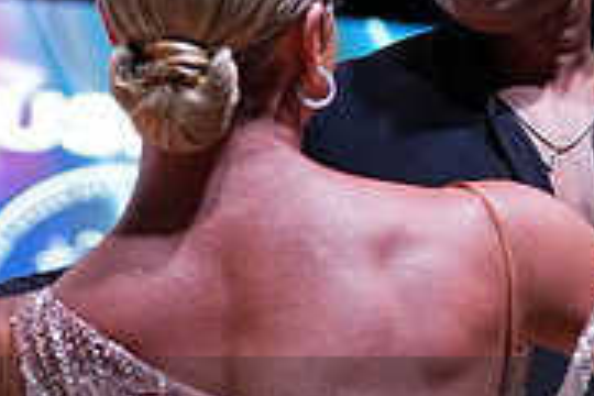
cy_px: 469
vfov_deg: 6.0
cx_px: 332
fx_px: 3729
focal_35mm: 226
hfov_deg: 9.1
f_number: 4
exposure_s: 1/400
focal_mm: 70
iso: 1250
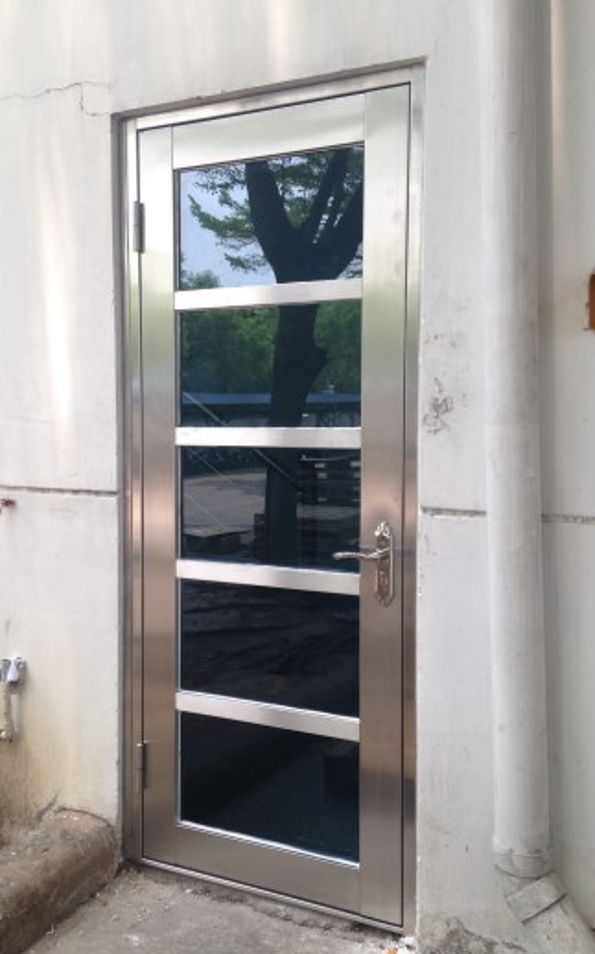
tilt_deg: -1.1
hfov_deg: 35.3
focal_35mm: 36
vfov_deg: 54.0
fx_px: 936
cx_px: 279
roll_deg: -0.4
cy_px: 483
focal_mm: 4.12
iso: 50
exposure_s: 1/189
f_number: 2.4
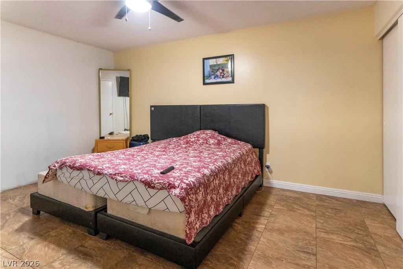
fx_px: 202
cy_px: 134
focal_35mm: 18
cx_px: 202
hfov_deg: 90.0
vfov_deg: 67.4
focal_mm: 12
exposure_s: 1/160
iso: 2000
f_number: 2
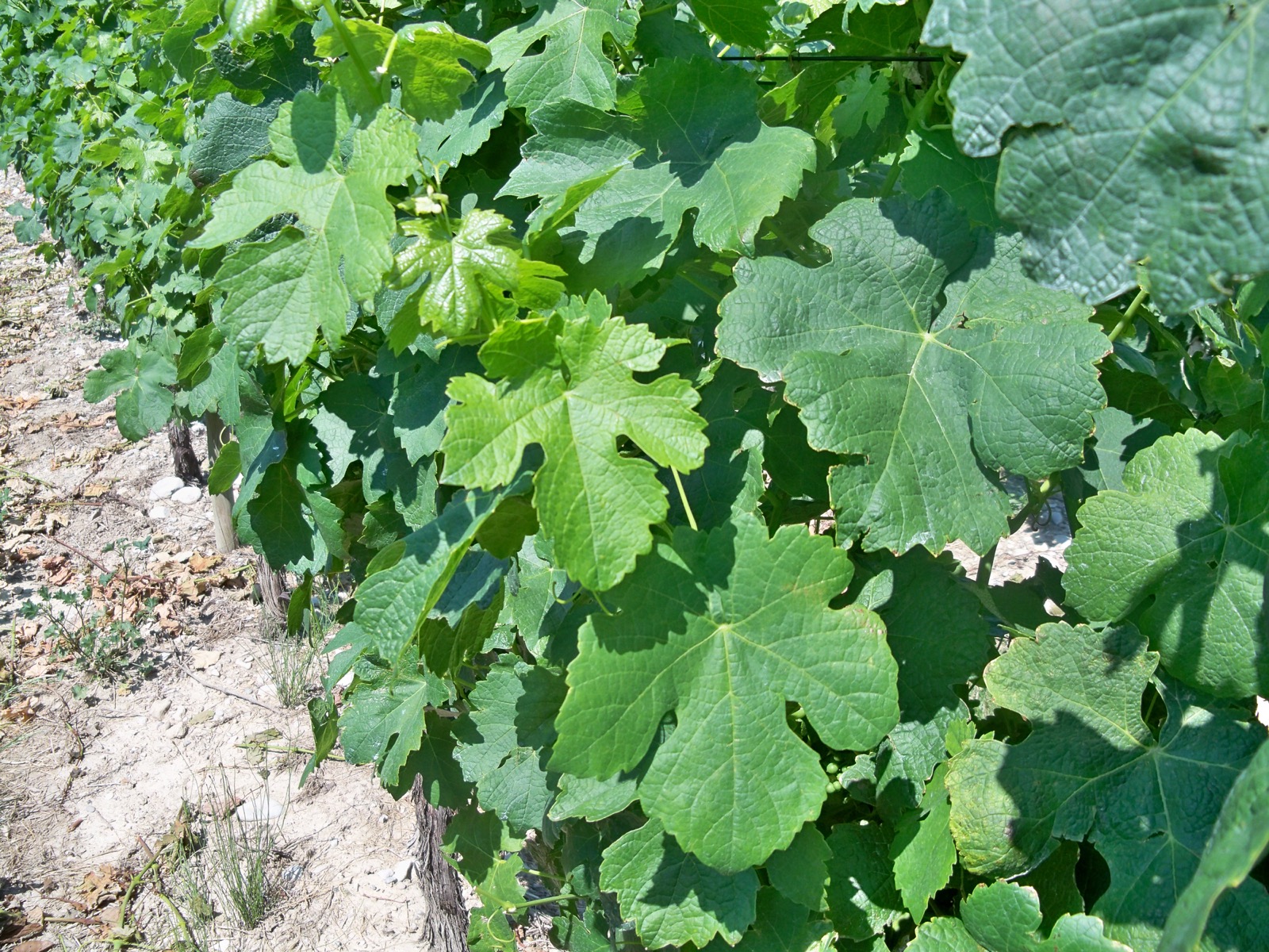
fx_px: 1283
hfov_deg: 52.6
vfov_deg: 40.7
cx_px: 634
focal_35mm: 35
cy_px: 476
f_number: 3.5
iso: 80
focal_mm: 6.2
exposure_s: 1/400
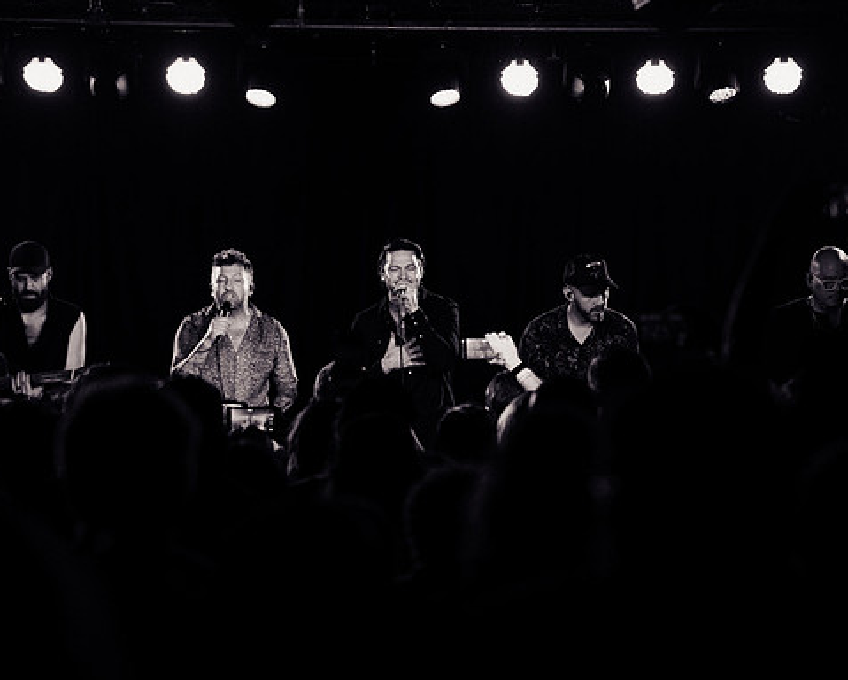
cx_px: 388
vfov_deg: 10.5
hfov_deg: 13.1
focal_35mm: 147
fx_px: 3692
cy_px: 339
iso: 640
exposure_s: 1/250
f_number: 3.5
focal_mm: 126
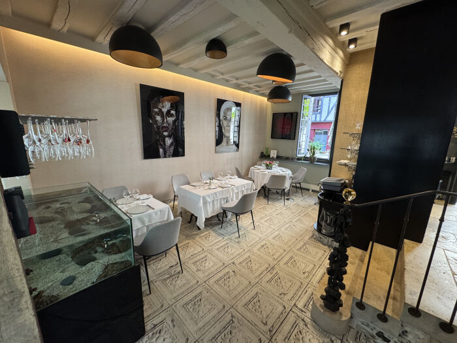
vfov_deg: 85.7
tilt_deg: -11.2
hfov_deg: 102.1
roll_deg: -1.4
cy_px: 172
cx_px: 228
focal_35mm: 14
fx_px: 185
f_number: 2.2
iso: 200
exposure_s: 1/84
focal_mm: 2.22
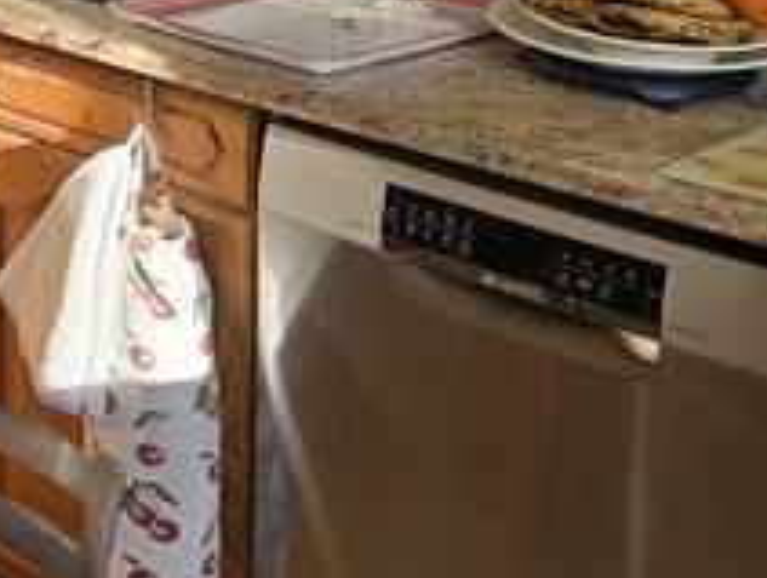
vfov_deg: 15.9
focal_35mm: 87
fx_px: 1931
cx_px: -280
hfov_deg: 20.2
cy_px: -240
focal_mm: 6.3
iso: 12
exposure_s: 1/180
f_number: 1.7
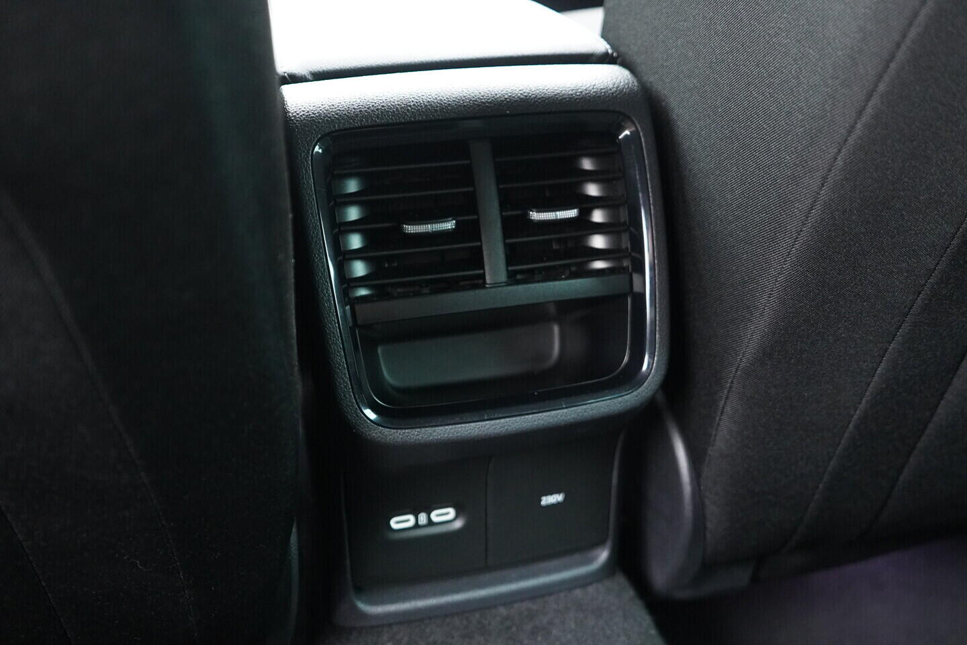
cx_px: 484
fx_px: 967
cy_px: 322
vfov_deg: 36.9
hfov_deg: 53.1
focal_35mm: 36
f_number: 2.8
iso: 3200
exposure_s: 1/40
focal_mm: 24
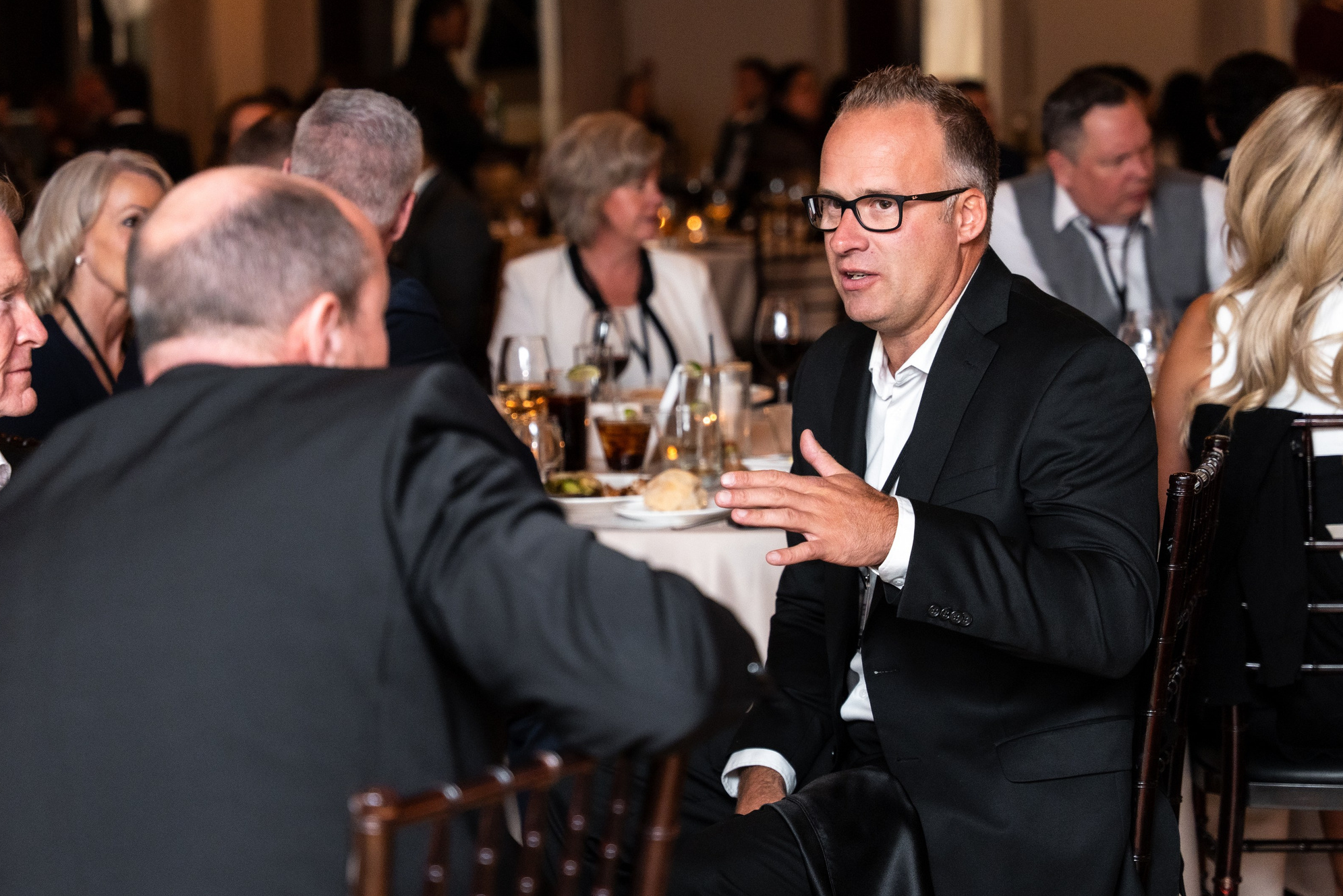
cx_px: 662
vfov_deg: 15.2
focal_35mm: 90
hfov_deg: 22.6
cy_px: 438
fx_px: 3358
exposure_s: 1/160
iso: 1250
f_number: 2.8
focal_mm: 70
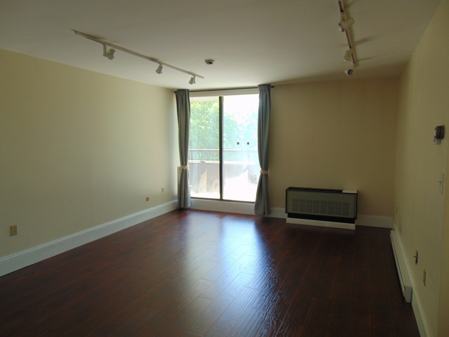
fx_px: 324
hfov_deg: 69.4
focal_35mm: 25
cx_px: 224
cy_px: 168
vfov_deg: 54.9
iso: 80
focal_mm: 4.5
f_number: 3
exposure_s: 1/30
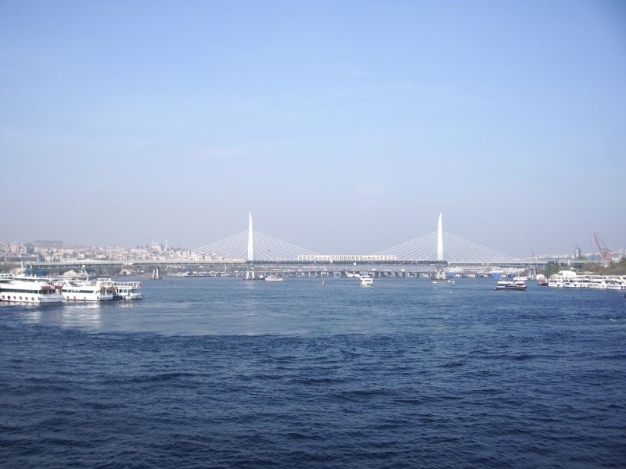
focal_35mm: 35
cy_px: 234
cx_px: 313
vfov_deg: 40.7
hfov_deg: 52.6
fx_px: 633
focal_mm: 5.8
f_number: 4.3
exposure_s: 1/400
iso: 50
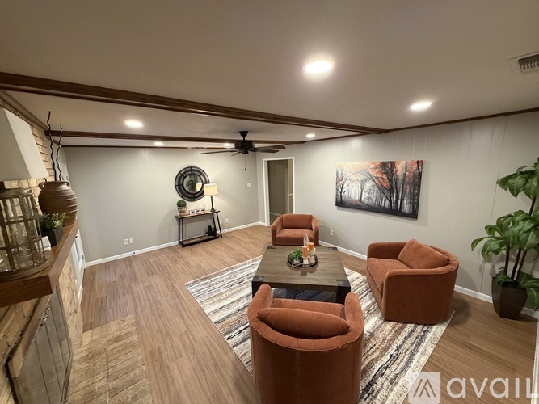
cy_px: 202
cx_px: 270
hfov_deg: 102.1
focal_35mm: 14
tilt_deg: -9.8
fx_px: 218
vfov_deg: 85.7
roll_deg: +2.7
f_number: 2.2
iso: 500
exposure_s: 1/60
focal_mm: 2.22
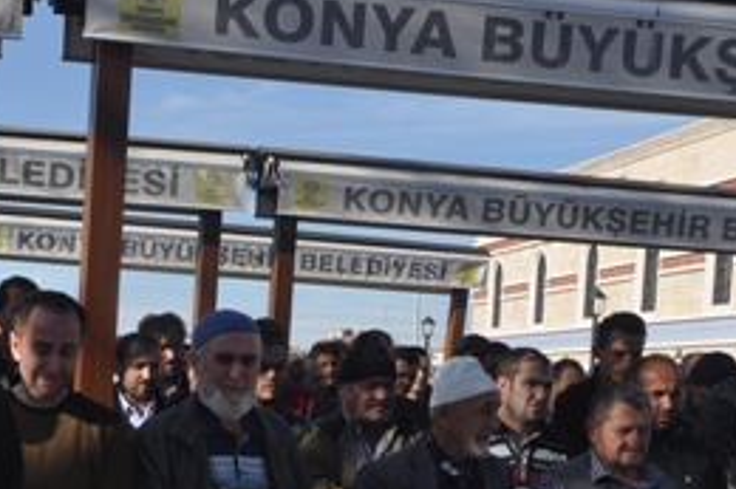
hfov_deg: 21.4
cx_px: 25
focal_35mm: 92
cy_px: 578
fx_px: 1884
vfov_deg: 14.4
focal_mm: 25
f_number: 9
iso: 200
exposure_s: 1/320
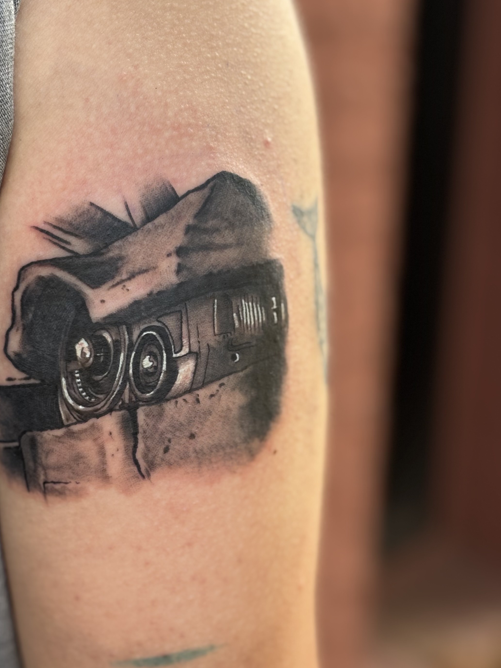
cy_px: 414
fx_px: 1467
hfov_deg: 19.3
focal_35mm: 76
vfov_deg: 25.6
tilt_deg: -18.3
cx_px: 146
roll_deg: -0.5
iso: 32
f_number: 1.6
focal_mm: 5.96
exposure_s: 1/160
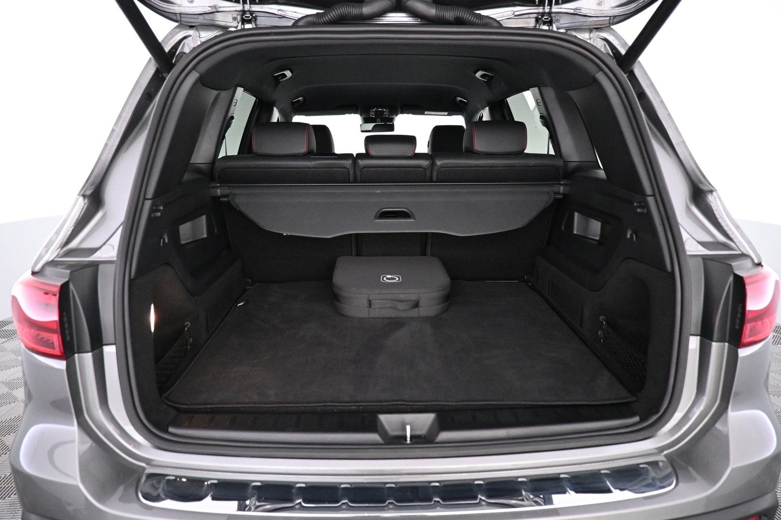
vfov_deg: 53.1
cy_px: 260
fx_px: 521
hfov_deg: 73.7
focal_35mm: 24
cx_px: 390
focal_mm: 16
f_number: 3.5
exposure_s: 1/60
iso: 4000
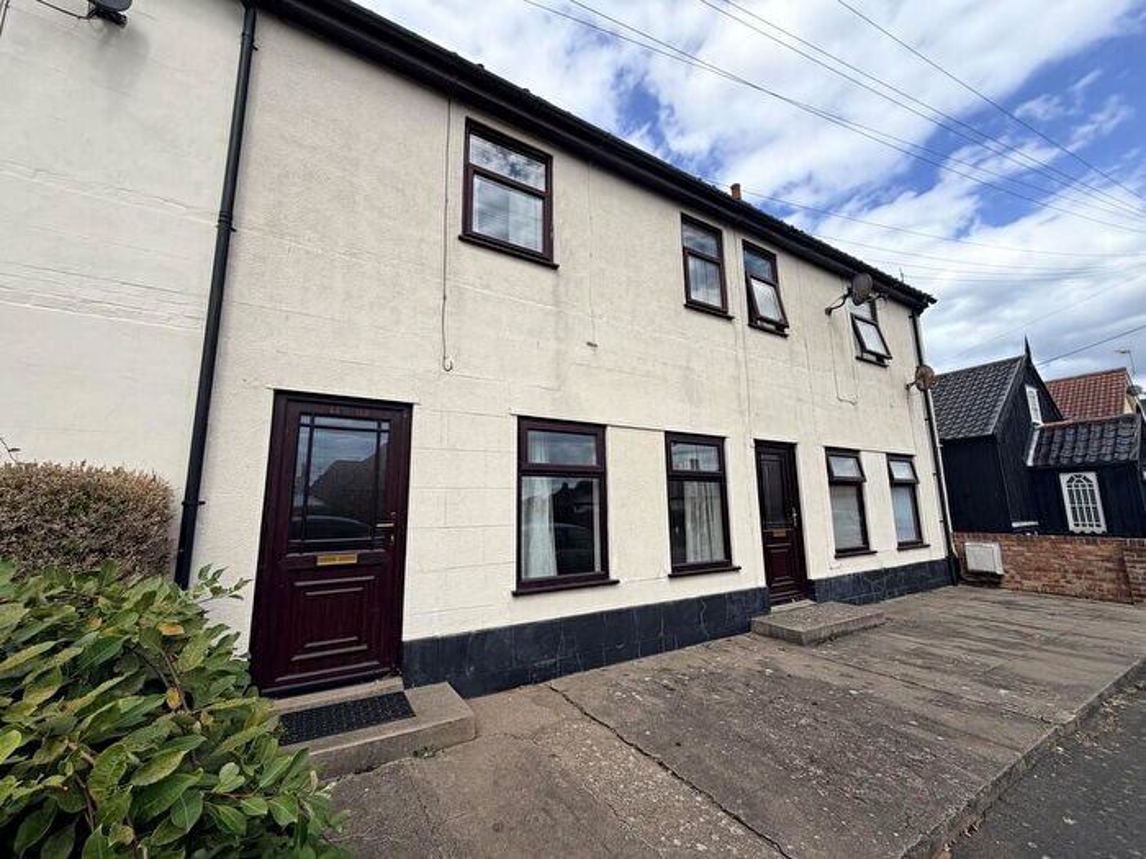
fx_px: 463
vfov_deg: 85.7
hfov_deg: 102.1
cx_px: 573
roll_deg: +0.7
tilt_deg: +10.4
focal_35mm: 14
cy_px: 430
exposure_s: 1/970
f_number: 2.2
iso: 20
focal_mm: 2.22
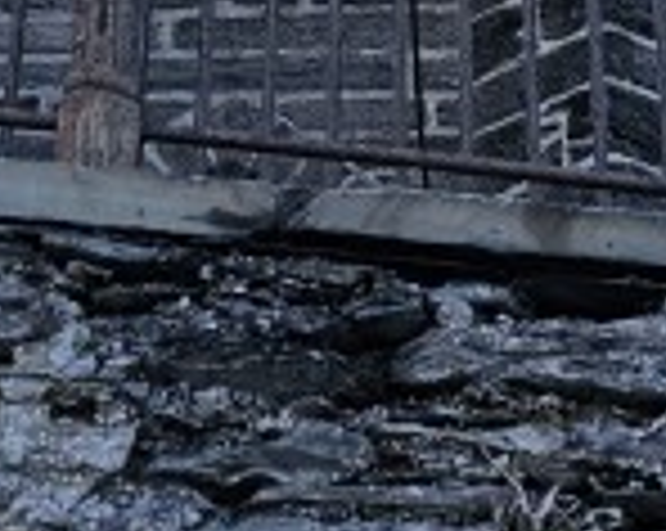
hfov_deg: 21.1
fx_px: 1791
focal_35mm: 91
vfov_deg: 12.7
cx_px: 292
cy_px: -783
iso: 250
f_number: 1.7
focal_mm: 6.3
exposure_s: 1/100
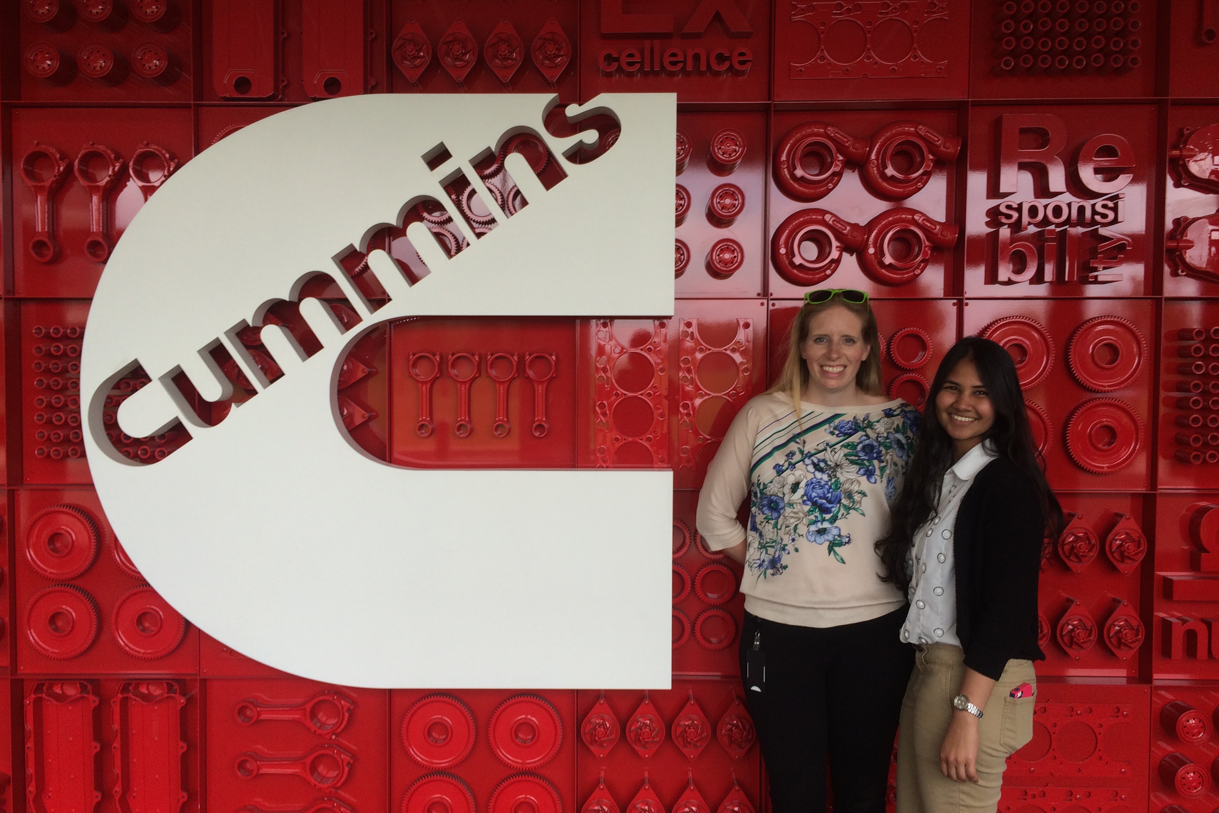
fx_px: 1050
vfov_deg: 42.3
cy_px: 427
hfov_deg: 60.3
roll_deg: +0.6
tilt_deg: -3.3
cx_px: 607
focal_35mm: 31
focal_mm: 4.15
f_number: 2.2
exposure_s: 1/120
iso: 40
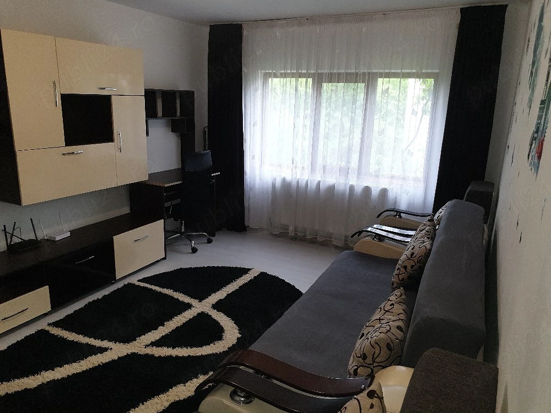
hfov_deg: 67.3
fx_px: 414
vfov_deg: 53.1
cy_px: 206
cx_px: 276
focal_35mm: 26
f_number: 2.4
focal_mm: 4.3
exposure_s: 1/50
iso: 125
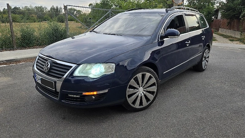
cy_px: 64
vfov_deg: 44.3
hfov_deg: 71.9
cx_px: 123
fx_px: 169
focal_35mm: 26
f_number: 1.8
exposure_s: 1/67.1
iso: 25
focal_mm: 5.4
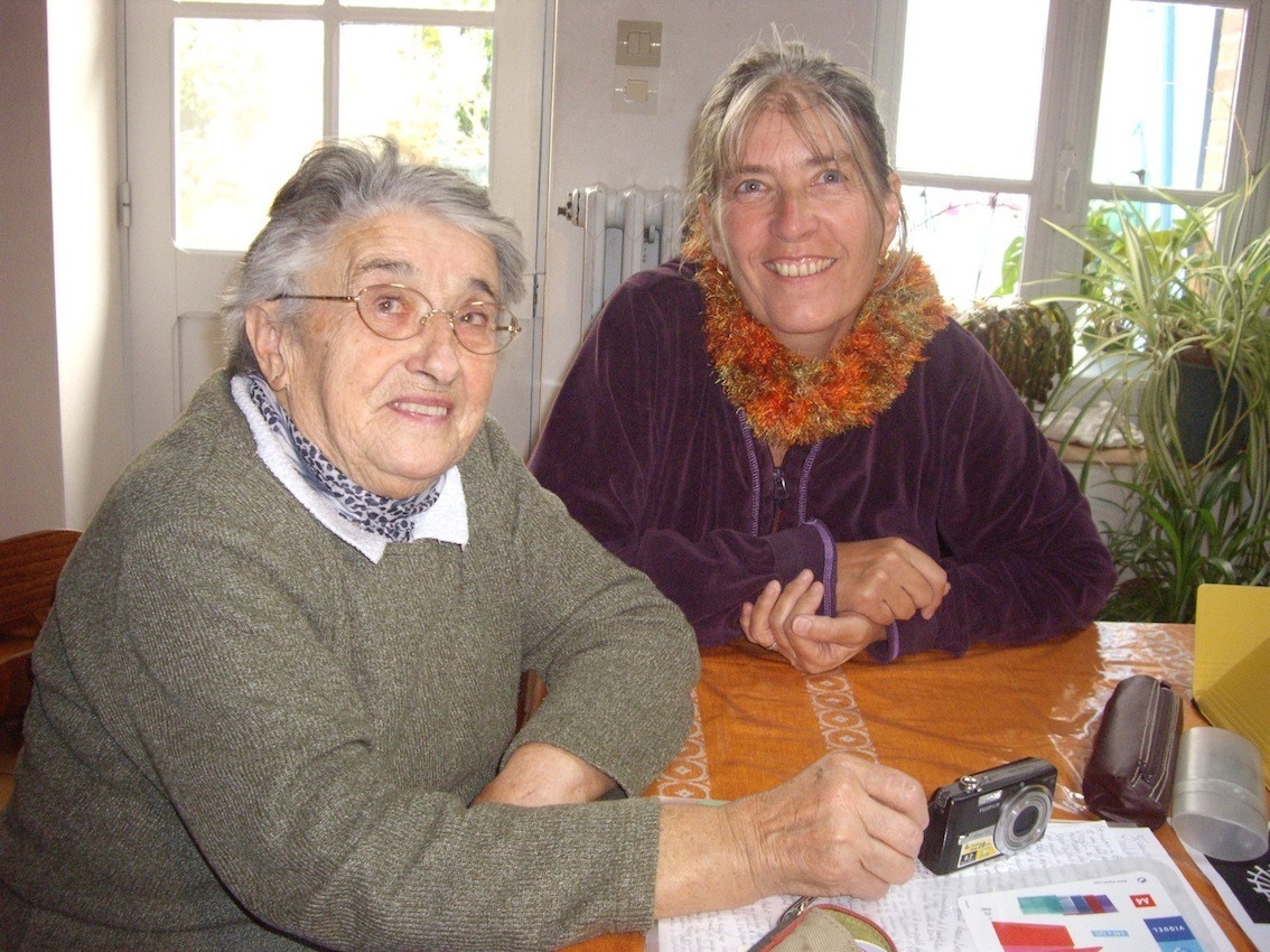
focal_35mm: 38
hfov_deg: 49.0
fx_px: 1394
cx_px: 635
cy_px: 476
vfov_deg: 37.7
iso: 400
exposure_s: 1/40
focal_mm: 7.9
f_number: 2.8
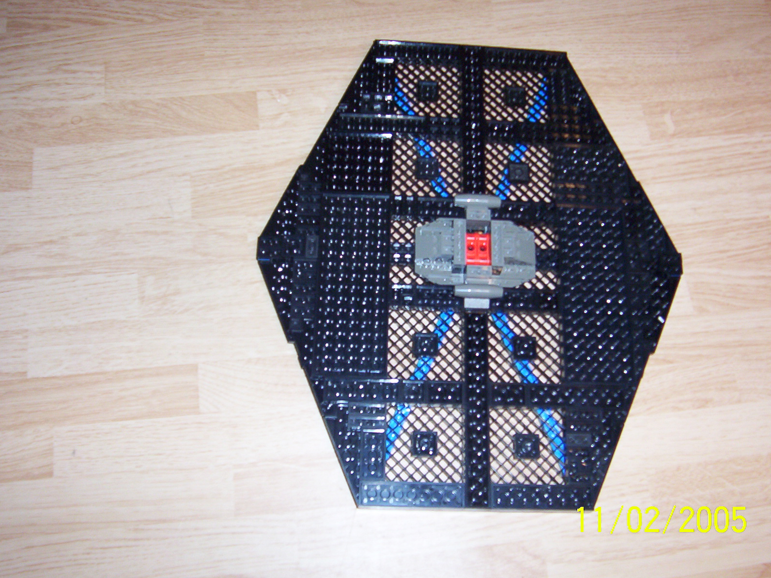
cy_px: 295
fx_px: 824
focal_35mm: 37
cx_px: 391
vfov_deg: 38.7
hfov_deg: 50.1
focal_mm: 5.54
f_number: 2.76
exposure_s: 1/30
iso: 140
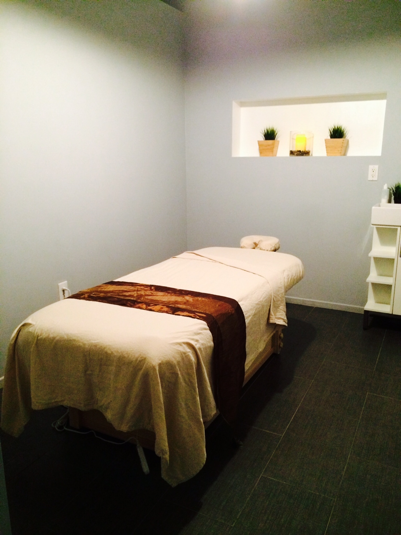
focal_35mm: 30
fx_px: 463
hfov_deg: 46.8
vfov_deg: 60.0
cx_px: 200
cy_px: 268
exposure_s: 1/15
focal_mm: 4.12
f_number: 2.2
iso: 320
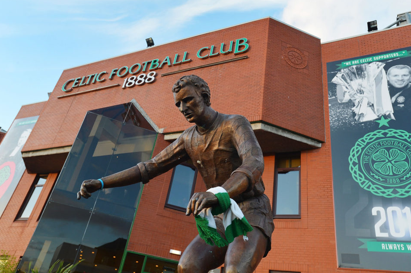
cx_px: 220
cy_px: 129
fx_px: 319
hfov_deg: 65.4
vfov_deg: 46.3
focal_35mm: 28
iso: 640
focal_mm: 26
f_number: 8
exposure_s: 1/125
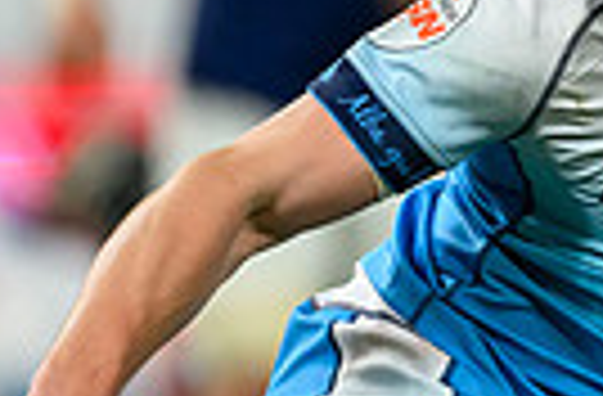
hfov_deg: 0.8
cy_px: 172
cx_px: 1589
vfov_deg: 0.6
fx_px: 40830
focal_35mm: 2449
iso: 3200
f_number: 2.8
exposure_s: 1/2500
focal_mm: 400
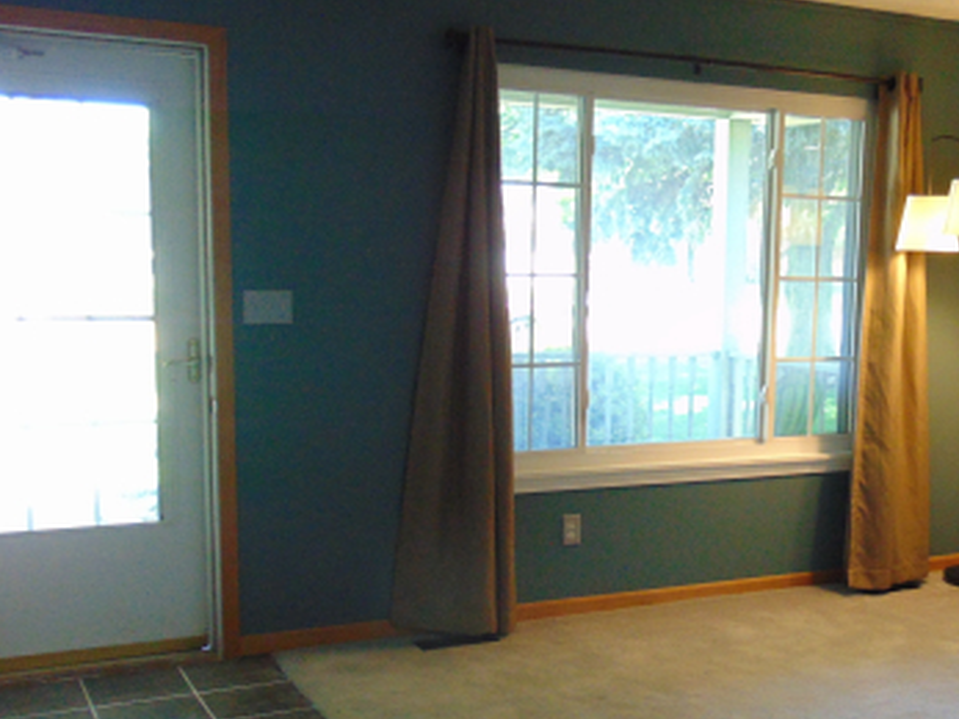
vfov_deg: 30.2
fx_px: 1329
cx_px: 714
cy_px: 437
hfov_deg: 38.7
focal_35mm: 48
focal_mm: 4.5
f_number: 3
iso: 250
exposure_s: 1/30
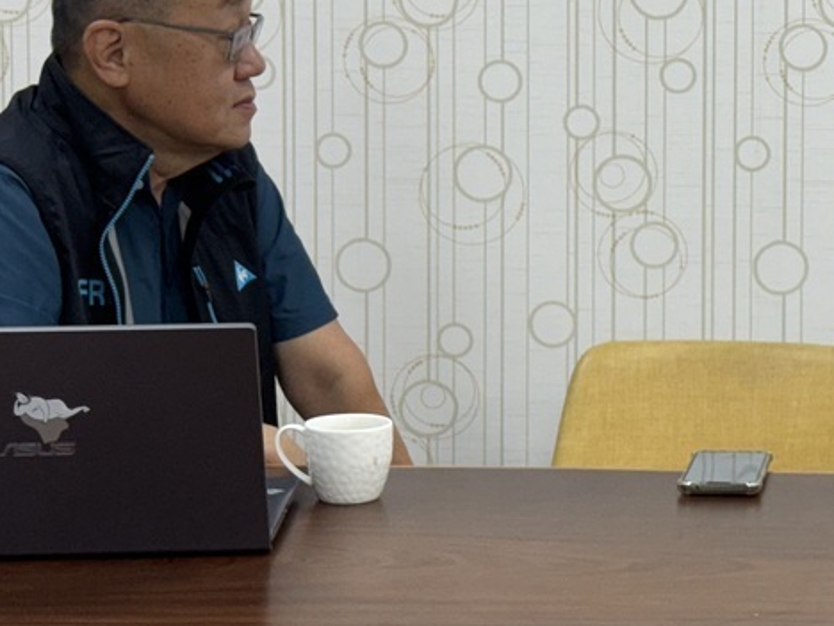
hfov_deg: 15.7
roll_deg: +0.0
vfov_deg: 12.0
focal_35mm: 123
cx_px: 834
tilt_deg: -4.2
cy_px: 68
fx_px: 2963
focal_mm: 6.86
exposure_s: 1/60
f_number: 1.78
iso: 64
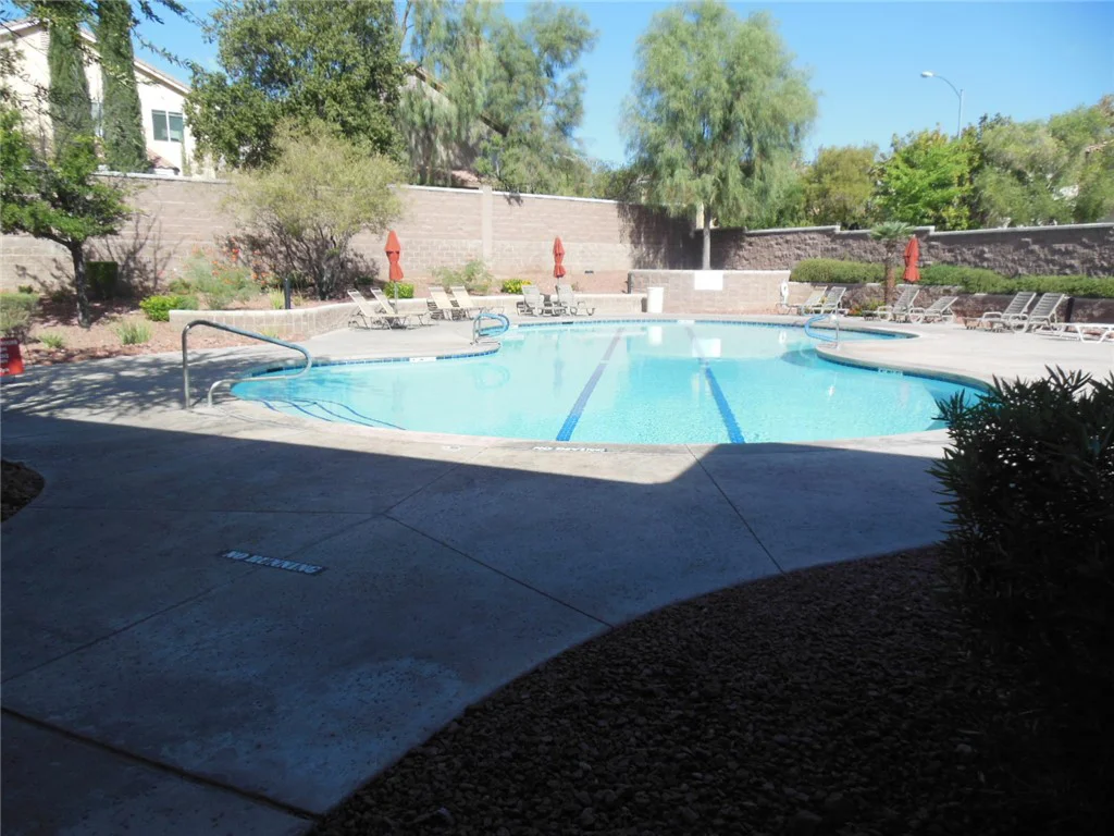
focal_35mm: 25
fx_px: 805
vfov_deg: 54.9
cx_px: 557
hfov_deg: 69.4
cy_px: 418
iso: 125
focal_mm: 4.5
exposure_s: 1/1250
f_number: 3.2
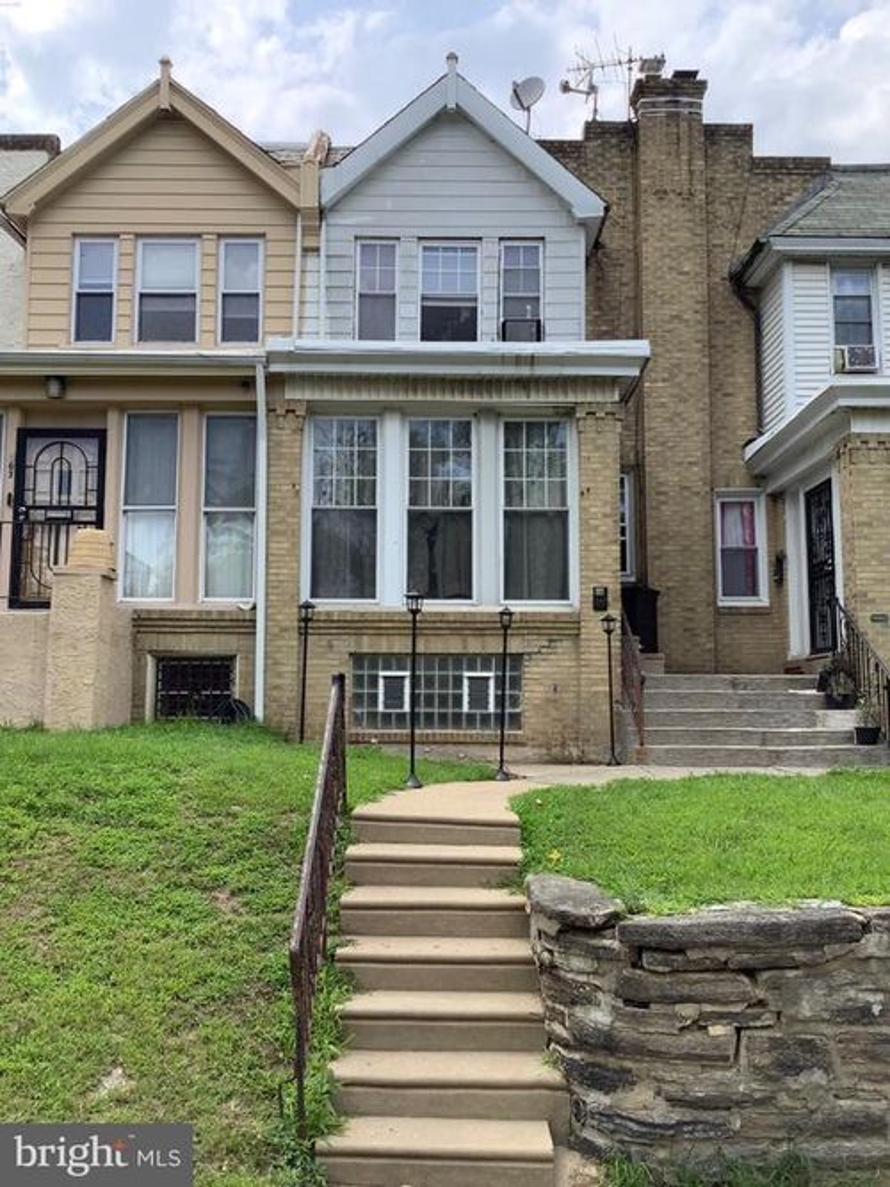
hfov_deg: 45.4
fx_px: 1063
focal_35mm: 31
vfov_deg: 58.4
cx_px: 445
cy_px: 594
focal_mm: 3.3
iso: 25
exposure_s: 1/471
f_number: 2.4
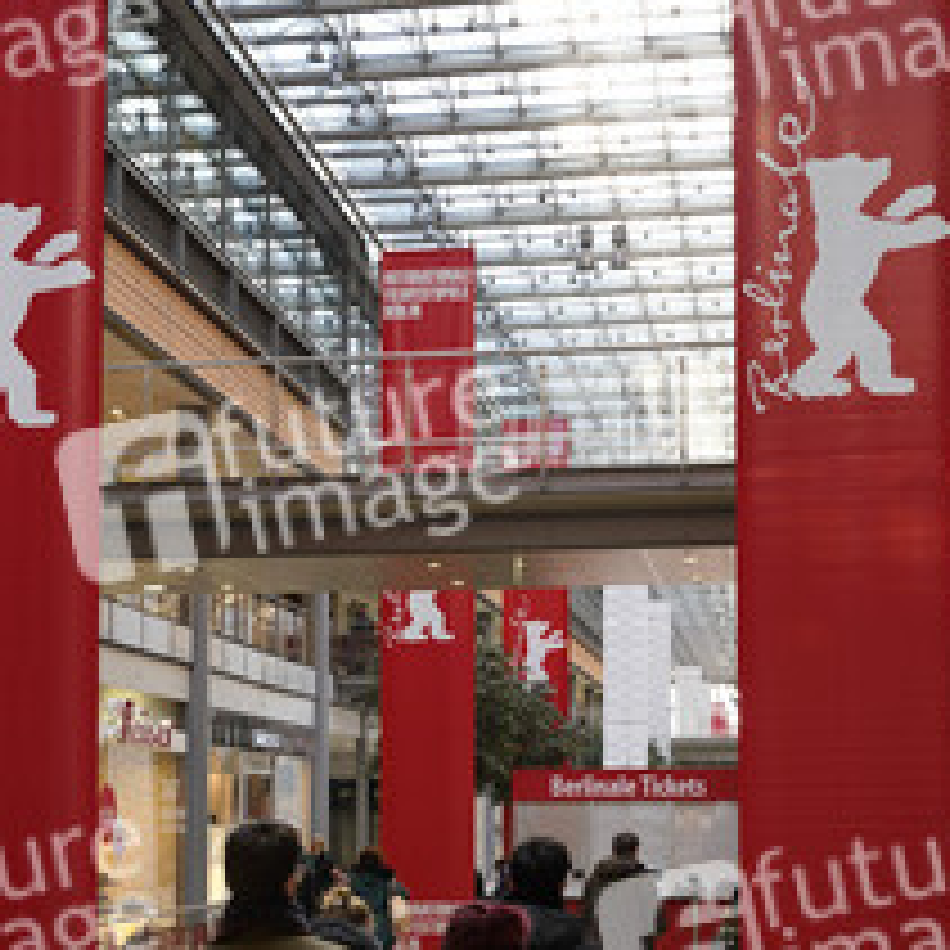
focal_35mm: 63
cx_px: 421
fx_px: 1956
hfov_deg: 27.3
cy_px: 702
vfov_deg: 27.0
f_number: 5.6
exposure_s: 1/40
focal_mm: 39
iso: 125
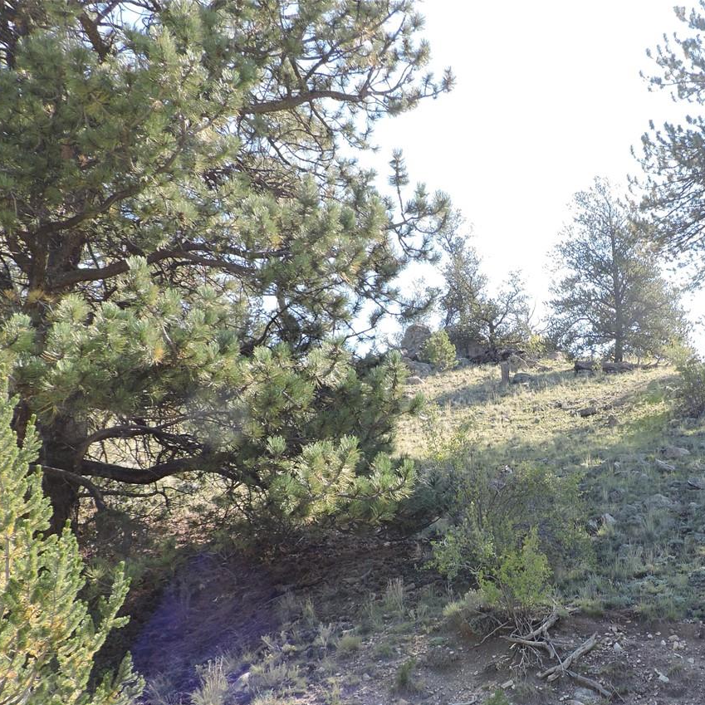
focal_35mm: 40
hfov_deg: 40.2
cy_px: 497
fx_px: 922
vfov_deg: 41.0
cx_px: 561
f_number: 3
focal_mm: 4.3
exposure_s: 1/250
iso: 100
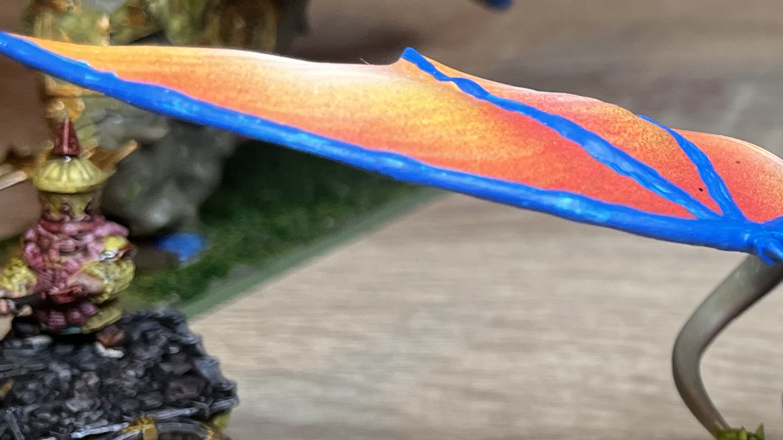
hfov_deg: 24.6
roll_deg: +2.4
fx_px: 1640
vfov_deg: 15.3
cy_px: 238
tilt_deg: -26.5
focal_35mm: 79
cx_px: 916
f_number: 1.6
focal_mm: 5.1
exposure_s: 1/100
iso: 100
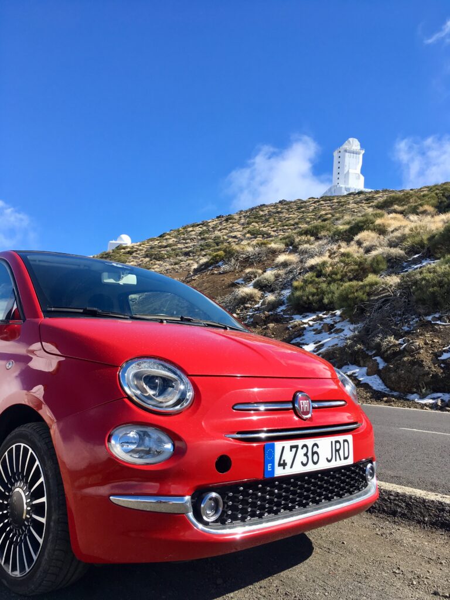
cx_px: 225
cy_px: 300
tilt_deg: +10.6
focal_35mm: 29
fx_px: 503
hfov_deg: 48.2
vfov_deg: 61.7
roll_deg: -1.6
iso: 25
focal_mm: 4.15
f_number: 2.2
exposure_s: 1/950
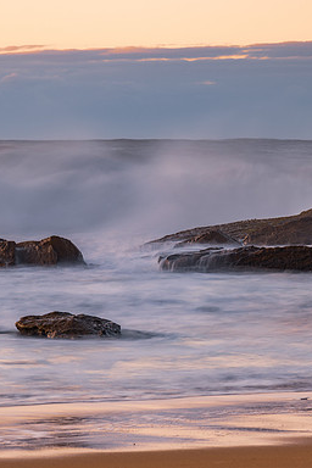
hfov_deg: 7.3
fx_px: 2431
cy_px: 235
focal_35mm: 187
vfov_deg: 11.0
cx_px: 193
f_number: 9
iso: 31
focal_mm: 120
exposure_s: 2.5
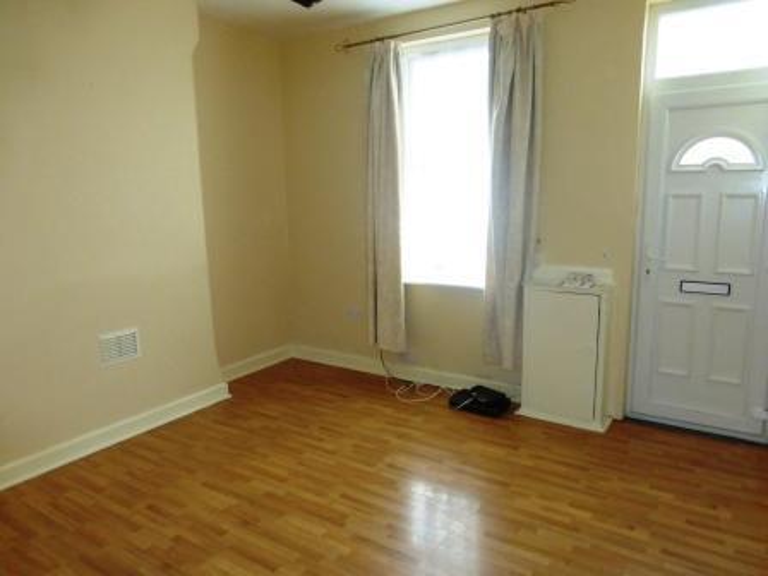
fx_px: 532
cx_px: 384
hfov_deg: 71.6
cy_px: 288
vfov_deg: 56.8
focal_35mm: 24
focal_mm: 4.3
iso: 500
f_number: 3.3
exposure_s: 1/60
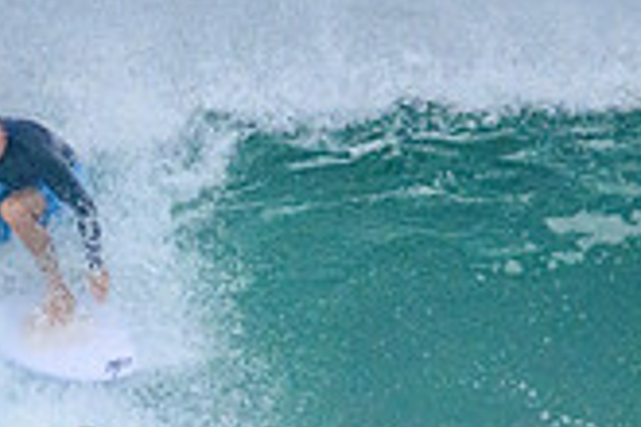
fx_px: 51329
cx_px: 199
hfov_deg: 0.7
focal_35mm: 2883
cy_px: 464
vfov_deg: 0.5
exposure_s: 1/2000
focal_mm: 800
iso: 4000
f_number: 11
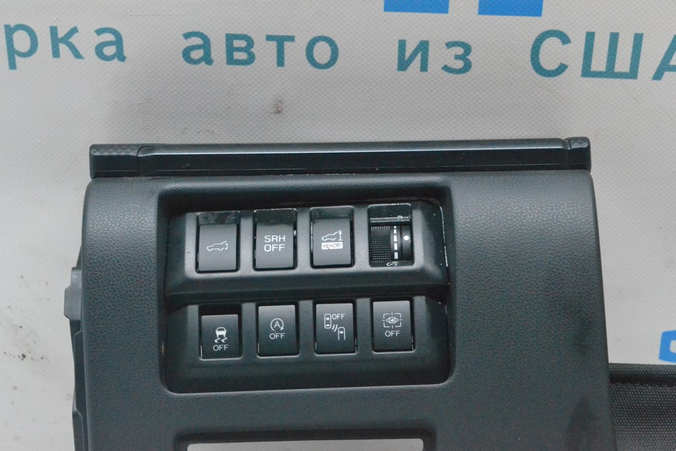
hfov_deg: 24.6
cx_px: 338
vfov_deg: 16.6
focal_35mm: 82
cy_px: 226
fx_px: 1549
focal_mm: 55
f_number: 9
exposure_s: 1/160
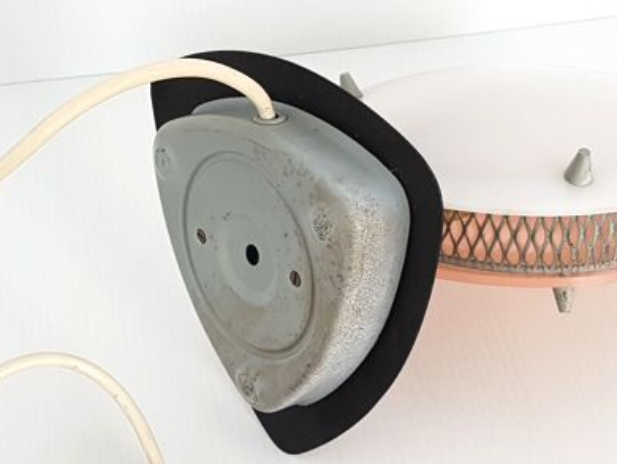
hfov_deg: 46.7
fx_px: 713
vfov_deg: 35.5
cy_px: 325
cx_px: 342
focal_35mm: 40
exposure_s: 1/100
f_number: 1.7
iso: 64
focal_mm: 4.2
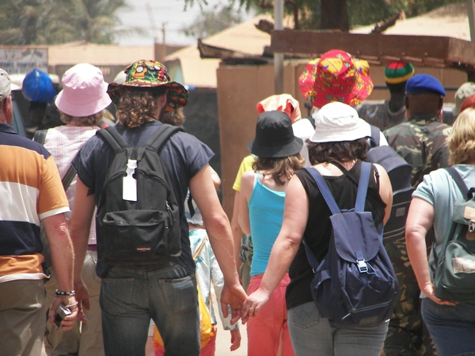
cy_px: 178
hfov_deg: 5.0
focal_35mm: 396
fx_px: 5434
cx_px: 238
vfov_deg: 3.8
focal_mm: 65.7
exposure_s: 1/800
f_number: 3.6
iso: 100
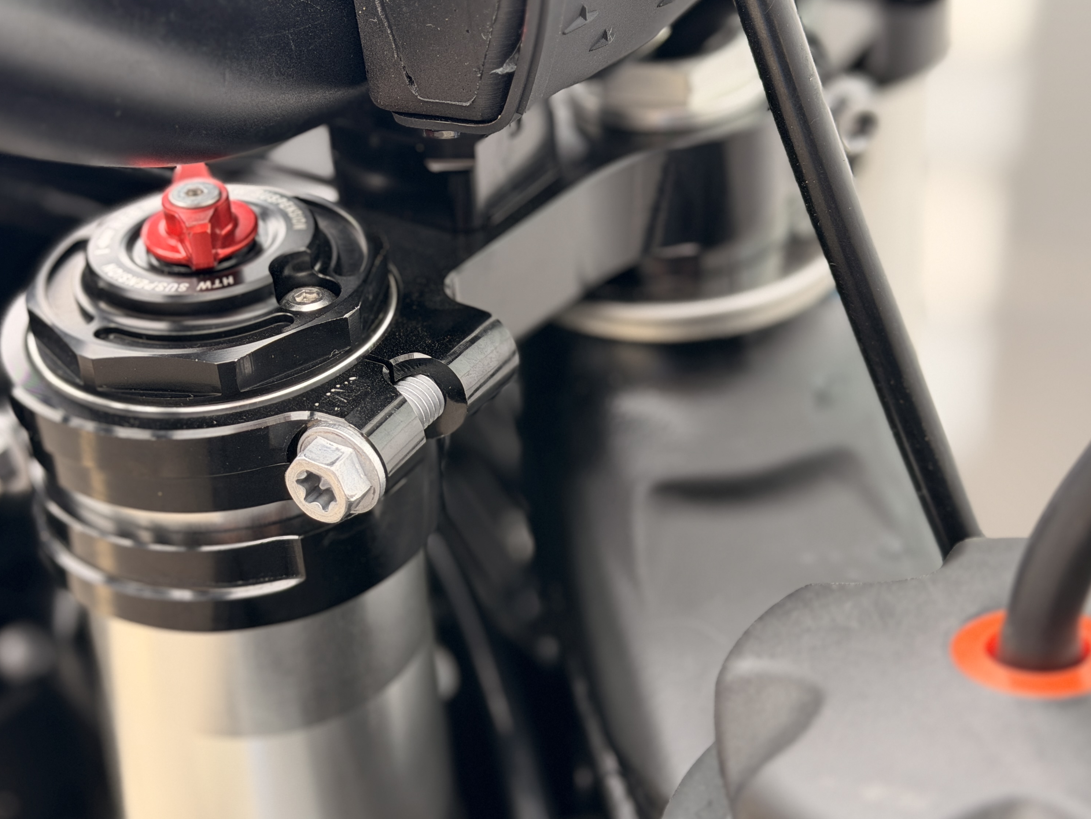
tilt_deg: -3.1
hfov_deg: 29.8
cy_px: 331
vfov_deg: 22.6
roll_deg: -7.0
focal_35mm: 65
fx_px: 2049
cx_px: 455
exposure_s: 1/170
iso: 125
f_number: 1.78
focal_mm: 6.76
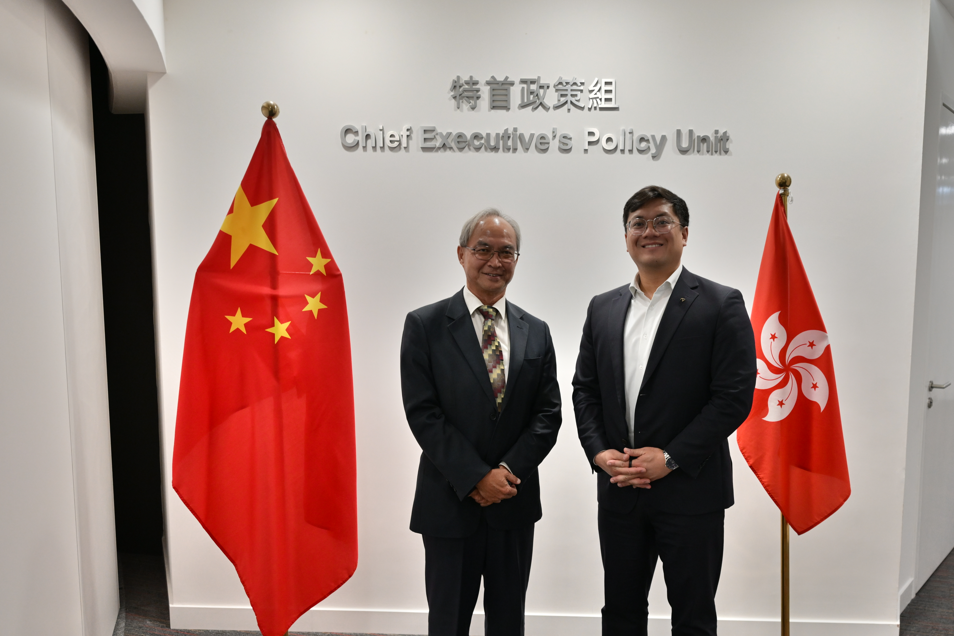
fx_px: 848
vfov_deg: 41.0
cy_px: 377
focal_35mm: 32
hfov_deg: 57.7
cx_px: 618
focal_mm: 24
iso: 2000
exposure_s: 1/200
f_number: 2.8
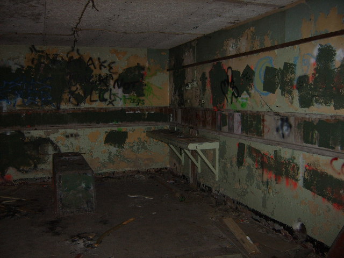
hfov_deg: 52.6
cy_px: 129
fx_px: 348
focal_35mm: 35
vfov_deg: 40.7
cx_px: 172
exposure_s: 1/30
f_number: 2.8
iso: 69
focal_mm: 5.8
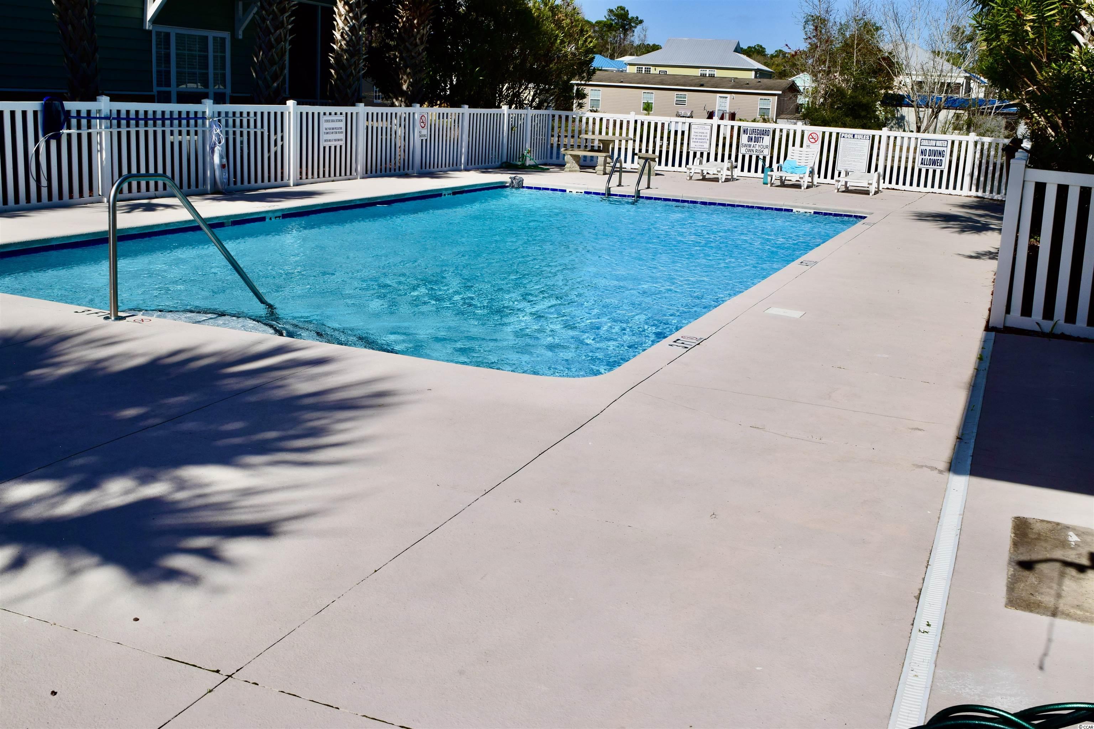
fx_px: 1139
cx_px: 547
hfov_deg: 51.3
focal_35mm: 38
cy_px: 364
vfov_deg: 35.5
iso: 200
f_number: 11
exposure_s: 1/500
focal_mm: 25
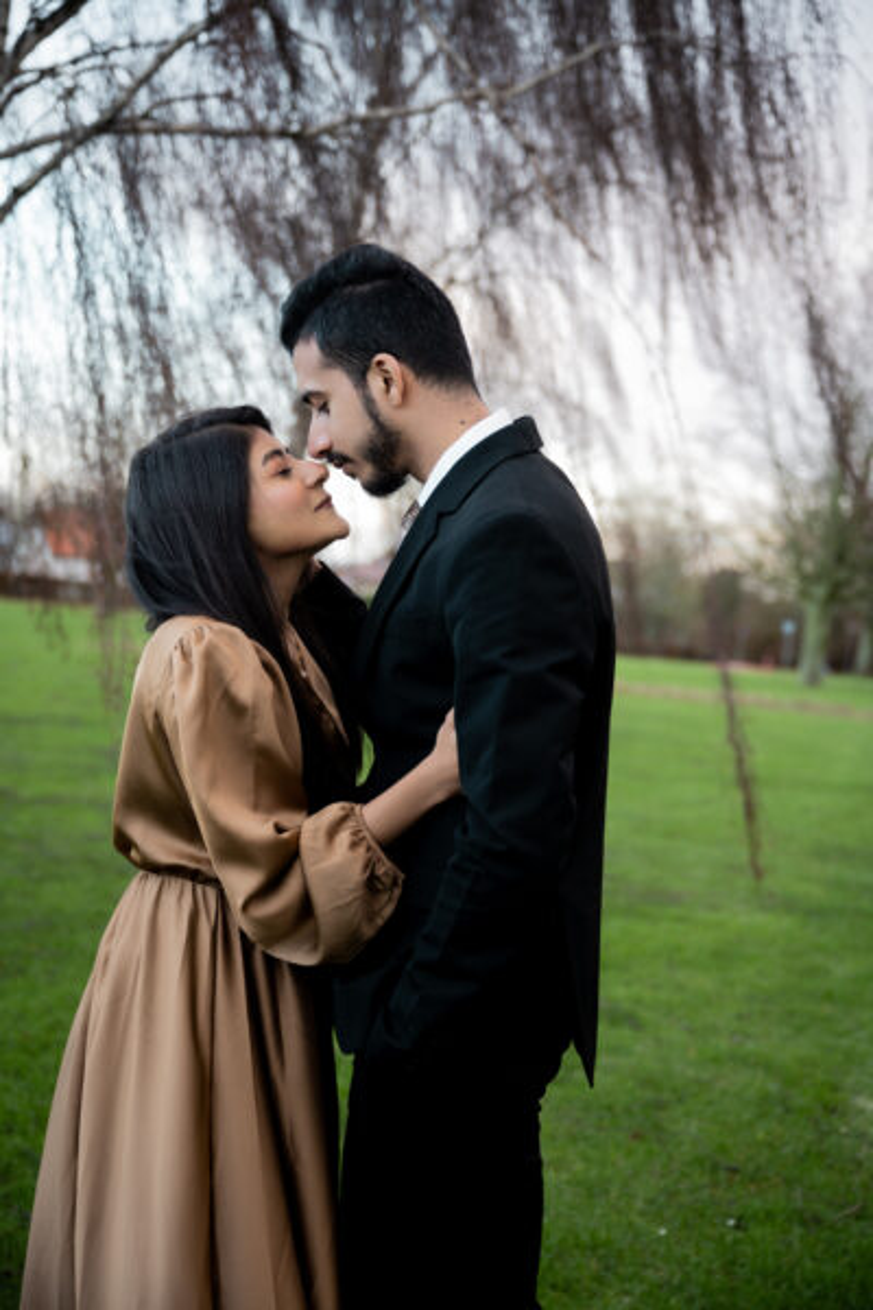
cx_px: 436
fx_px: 1928
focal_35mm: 53
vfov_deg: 37.5
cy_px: 655
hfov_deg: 25.5
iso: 160
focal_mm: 53
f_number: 3.2
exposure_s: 1/125
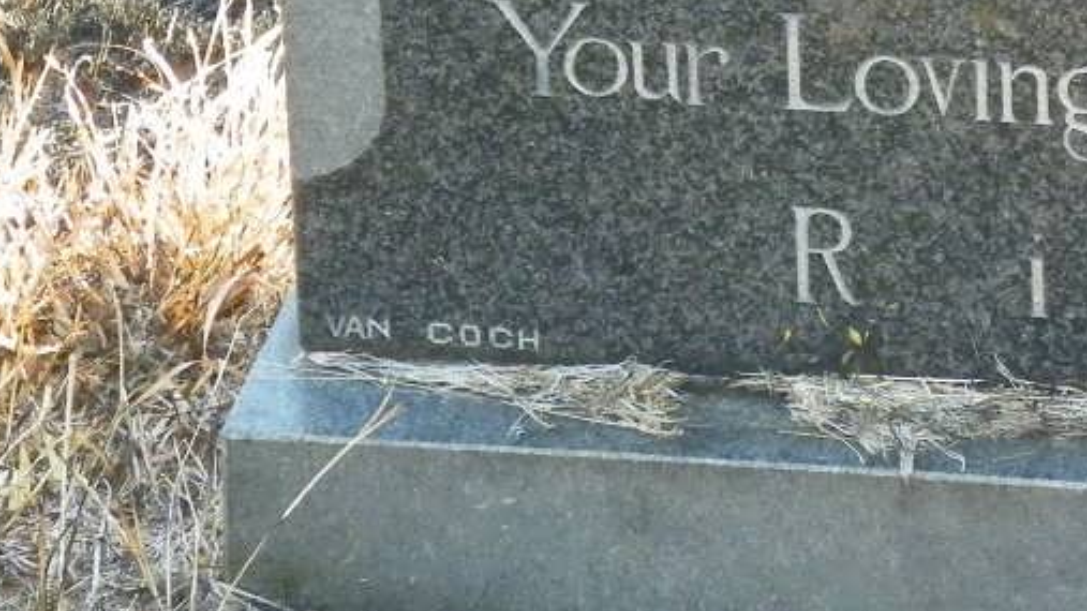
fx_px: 7060
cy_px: -345
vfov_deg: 4.9
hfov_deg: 8.8
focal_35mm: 245
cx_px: 911
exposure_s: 1/40
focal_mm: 16.9
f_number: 4
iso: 200
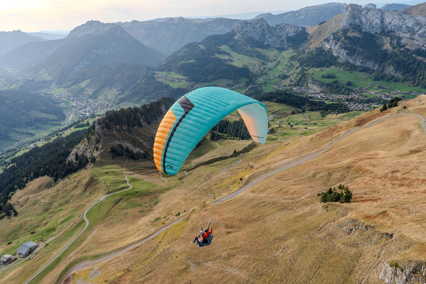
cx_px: 213
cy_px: 142
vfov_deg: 53.1
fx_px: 284
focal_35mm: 24
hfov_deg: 73.7
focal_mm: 24
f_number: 7.1
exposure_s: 1/320
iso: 100
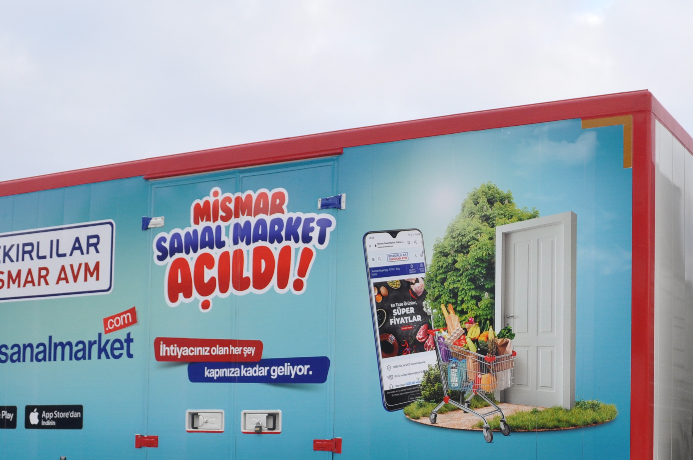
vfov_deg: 25.7
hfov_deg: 38.3
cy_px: 402
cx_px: 481
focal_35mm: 51
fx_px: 981
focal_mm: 18
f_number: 7.1
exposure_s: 1/200
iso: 400
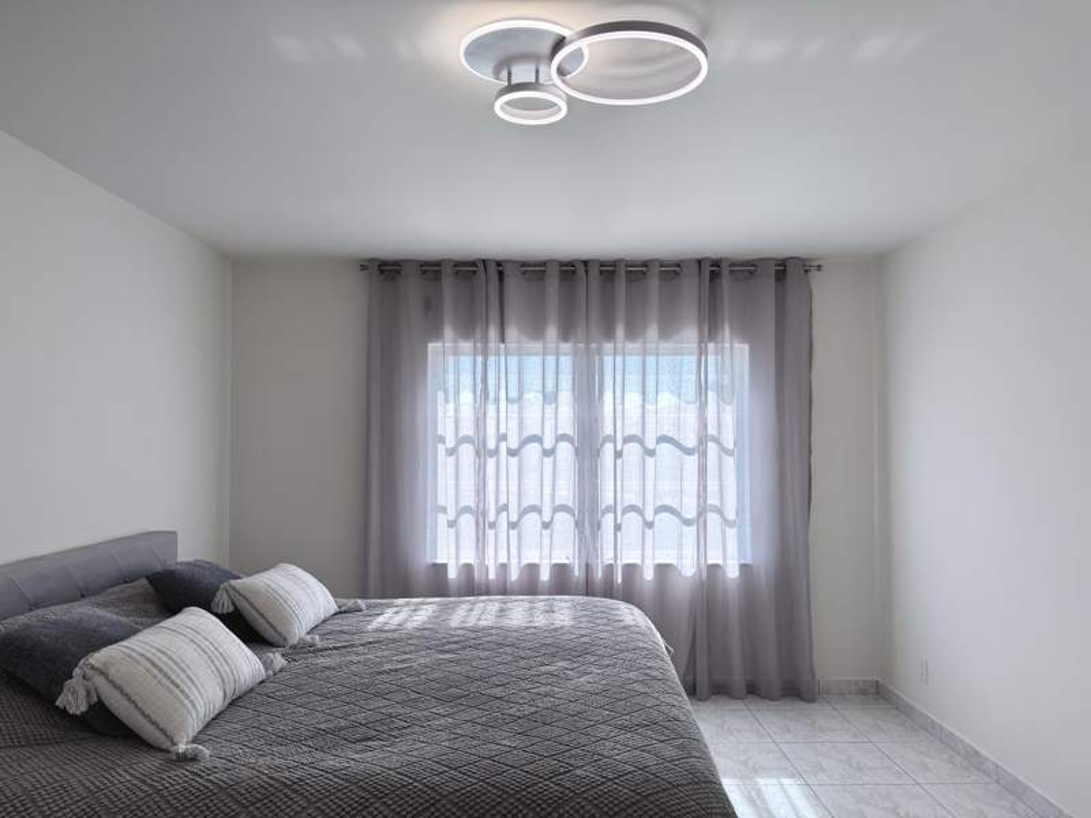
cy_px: 409
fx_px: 756
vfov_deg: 56.8
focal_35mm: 24
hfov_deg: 71.6
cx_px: 546
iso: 100
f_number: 1.78
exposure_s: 1/617
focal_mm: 6.76
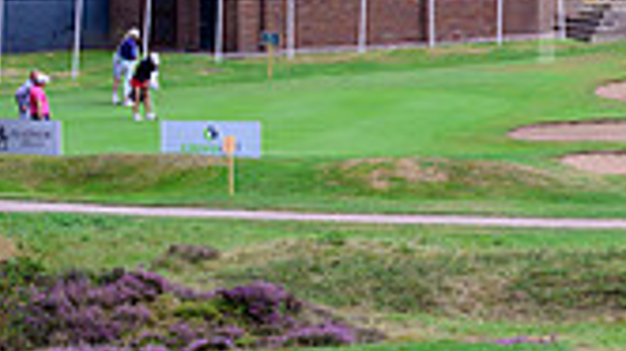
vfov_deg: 3.3
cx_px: 1026
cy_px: -176
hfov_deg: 5.8
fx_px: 6069
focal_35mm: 366
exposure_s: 1/1600
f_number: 6.3
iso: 800
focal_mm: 100
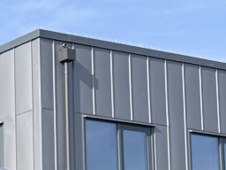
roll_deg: -1.0
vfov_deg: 10.7
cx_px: -288
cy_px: 219
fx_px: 881
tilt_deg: +8.5
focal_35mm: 135
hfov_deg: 12.2
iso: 80
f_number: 1.78
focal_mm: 6.76
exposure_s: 1/2801
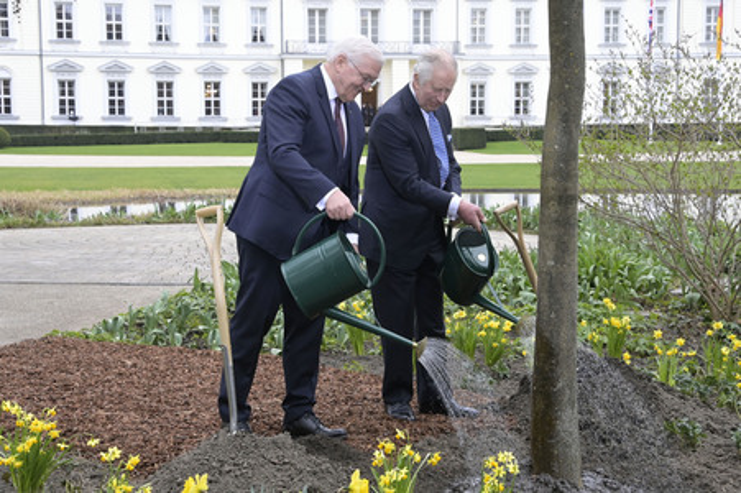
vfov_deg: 20.9
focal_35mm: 65
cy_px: 246
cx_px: 370
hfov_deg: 31.0
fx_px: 1337
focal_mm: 65
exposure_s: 1/400
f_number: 10
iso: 5000
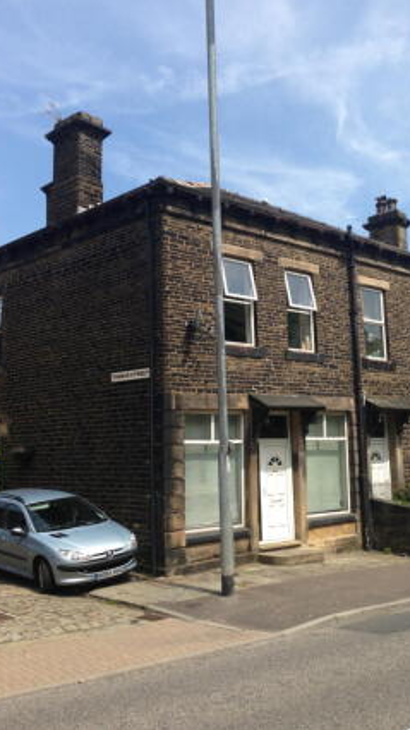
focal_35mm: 37
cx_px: 233
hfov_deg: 31.9
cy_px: 358
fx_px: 715
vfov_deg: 54.0
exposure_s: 1/1151
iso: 50
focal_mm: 4.13
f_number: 2.4
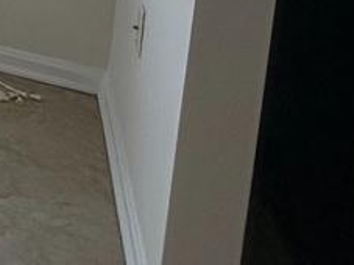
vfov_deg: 13.4
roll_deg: -1.5
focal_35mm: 89
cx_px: -446
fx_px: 910
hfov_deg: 15.2
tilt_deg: -6.8
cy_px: -315
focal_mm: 2.22
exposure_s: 1/590
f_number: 2.2
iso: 40
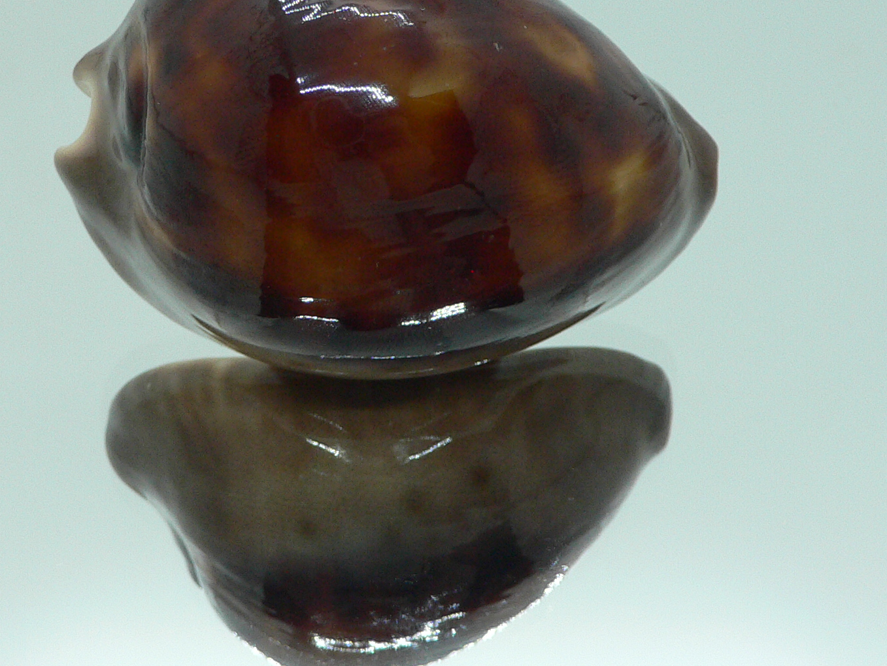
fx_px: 1333
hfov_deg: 36.8
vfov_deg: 27.7
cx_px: 399
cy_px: 174
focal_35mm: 52
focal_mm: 4.6
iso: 150
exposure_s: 1/60
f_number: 2.8
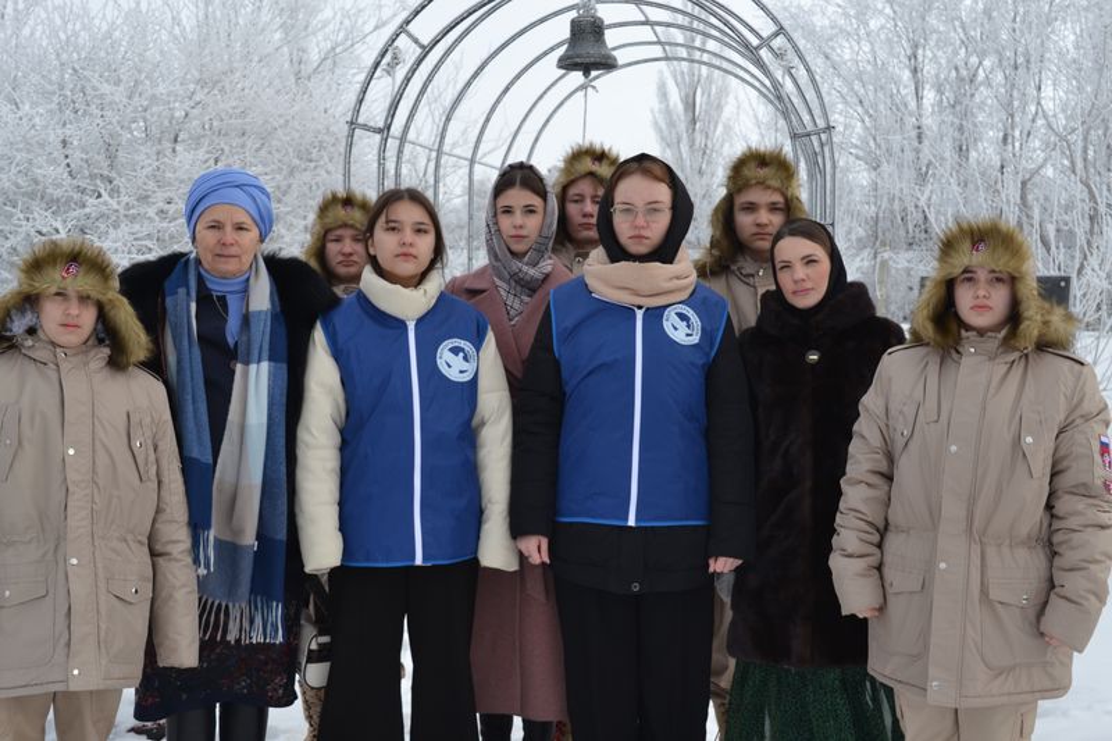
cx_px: 556
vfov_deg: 26.5
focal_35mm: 51
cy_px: 370
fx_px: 1575
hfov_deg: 38.9
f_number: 7.1
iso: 100
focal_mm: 34
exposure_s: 1/200
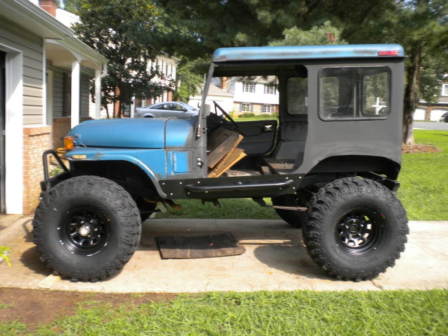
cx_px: 224
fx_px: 453
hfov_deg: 52.6
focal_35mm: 35
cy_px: 168
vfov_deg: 40.7
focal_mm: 6.3
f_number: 4.6
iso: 80
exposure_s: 1/173
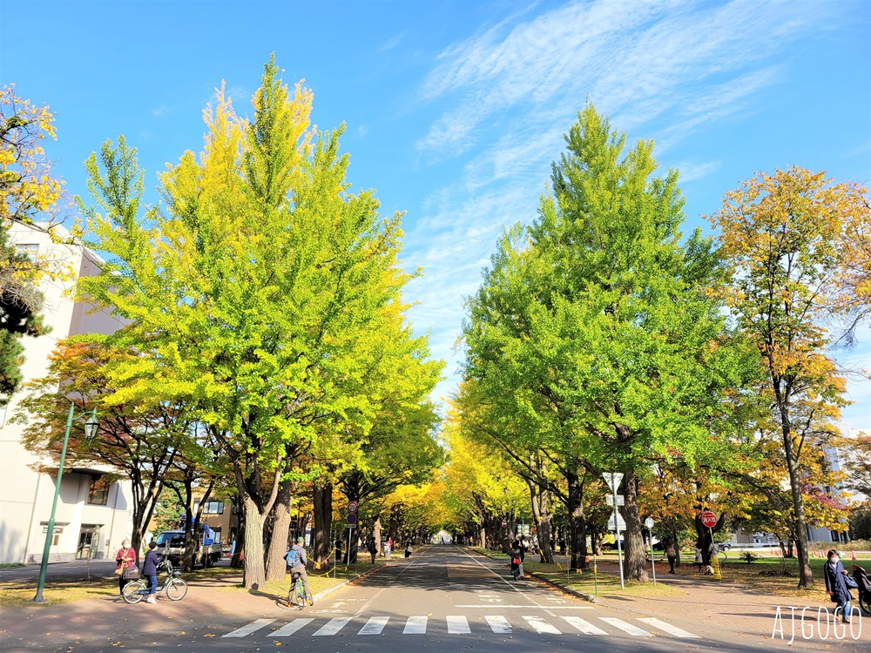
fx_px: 654
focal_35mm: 26
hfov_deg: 67.3
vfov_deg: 53.1
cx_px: 436
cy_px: 326
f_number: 1.8
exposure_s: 1/1135
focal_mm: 5.4
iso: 40
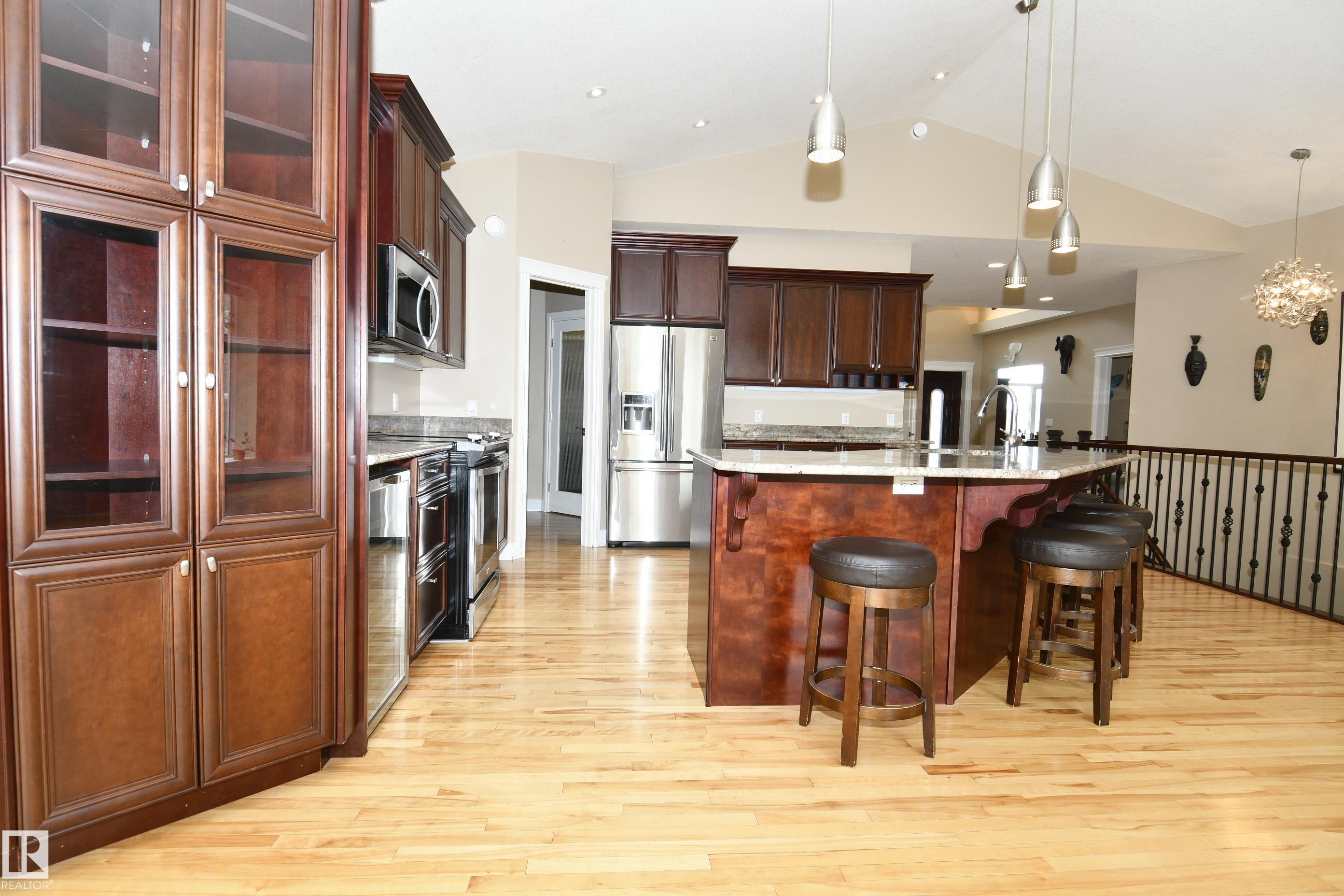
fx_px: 672
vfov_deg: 67.4
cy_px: 448
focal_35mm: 18
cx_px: 672
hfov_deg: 90.0
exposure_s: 1/60
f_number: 5.6
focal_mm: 12
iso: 400
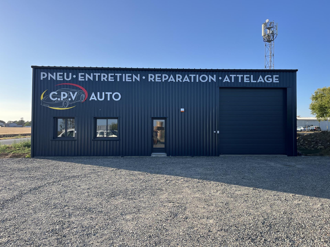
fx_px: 248
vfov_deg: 53.1
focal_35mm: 26
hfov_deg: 67.3
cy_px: 124
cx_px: 165
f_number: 1.6
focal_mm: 5.1
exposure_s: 1/1517
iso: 50
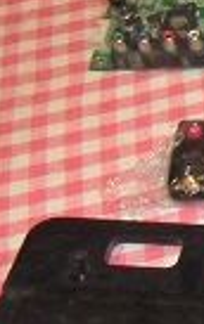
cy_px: 73
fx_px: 1153
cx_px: 505
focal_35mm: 130
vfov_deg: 16.0
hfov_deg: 9.0
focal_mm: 6.2
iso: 400
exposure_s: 1/45
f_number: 2.8
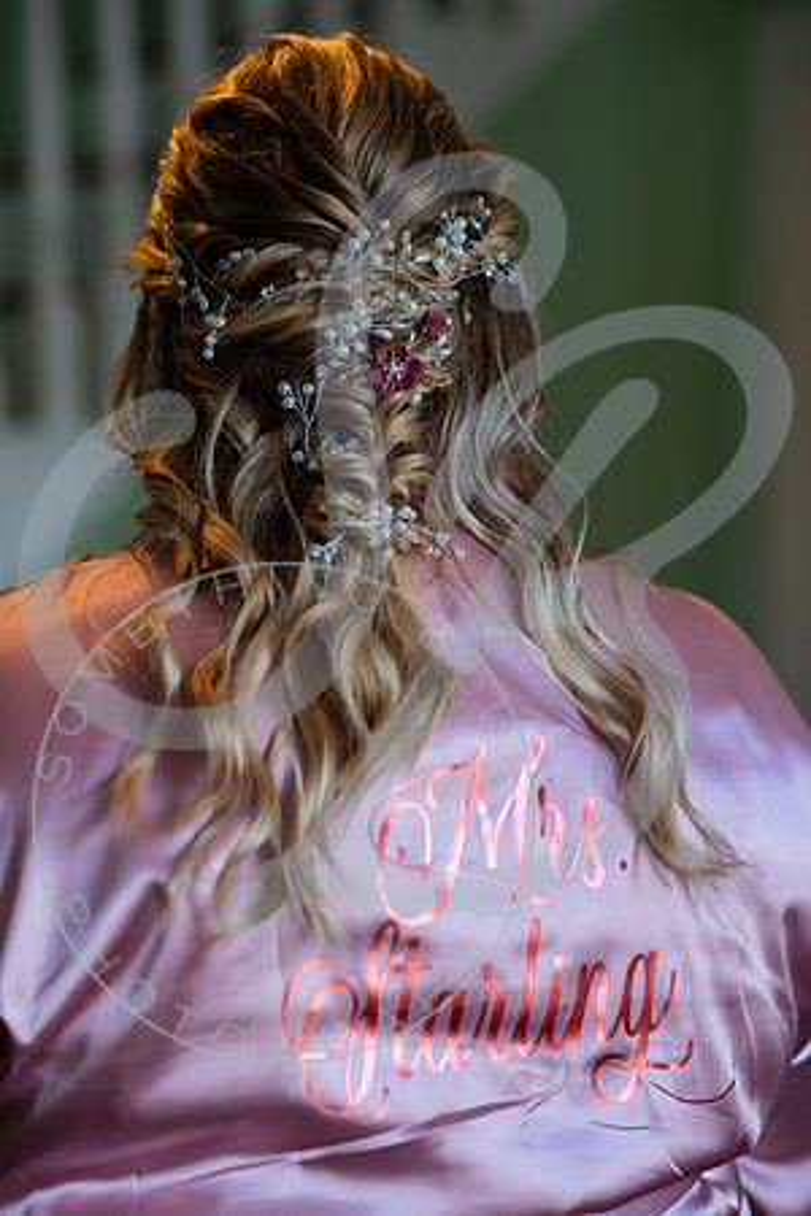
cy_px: 608
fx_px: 2872
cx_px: 406
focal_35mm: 85
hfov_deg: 16.1
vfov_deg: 23.9
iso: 1000
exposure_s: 1/160
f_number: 2.8
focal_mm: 85
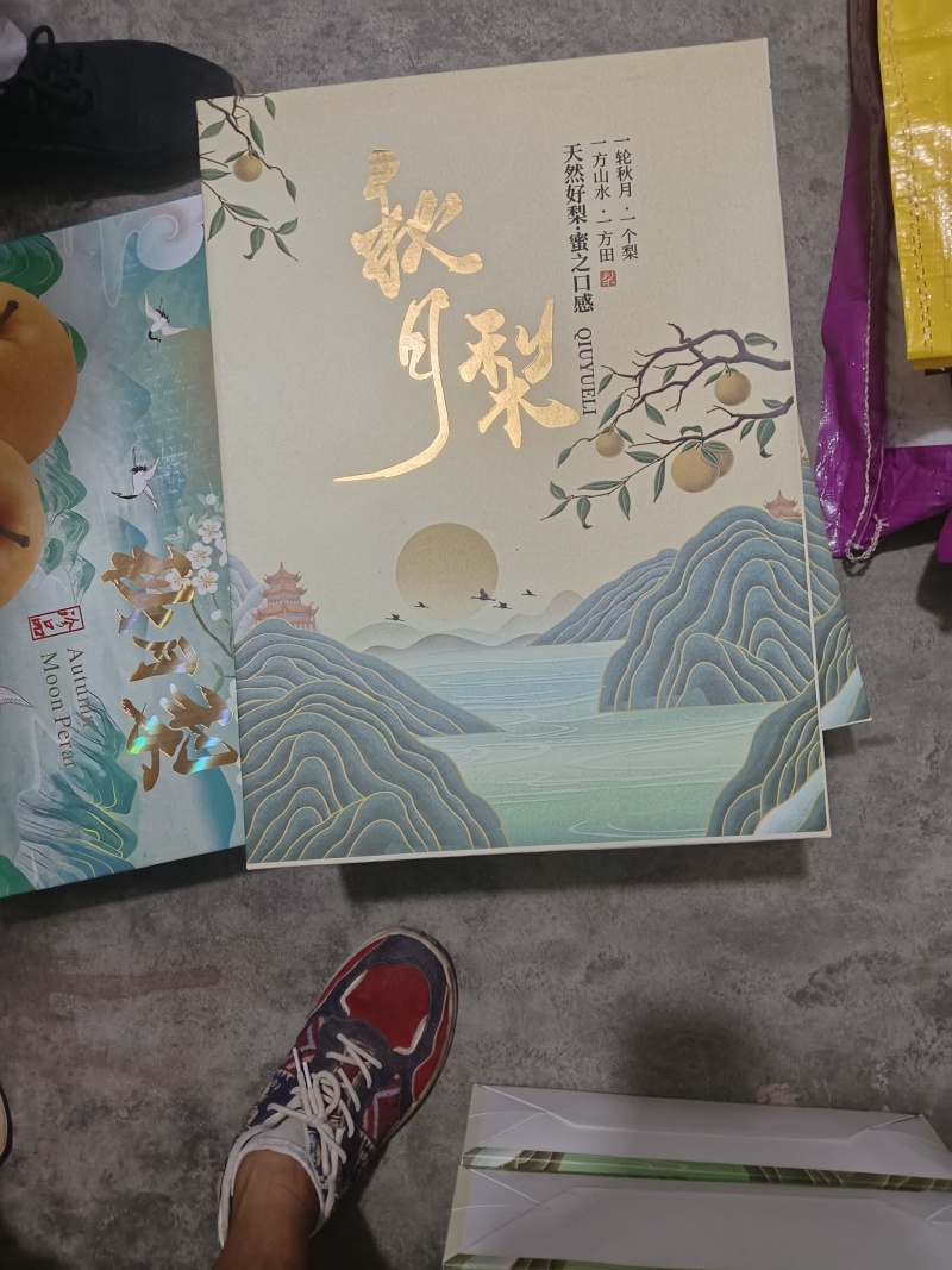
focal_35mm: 26
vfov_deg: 67.3
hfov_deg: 53.1
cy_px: 635
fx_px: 954
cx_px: 476
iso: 1000
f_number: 1.8
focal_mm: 4.05
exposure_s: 1/25
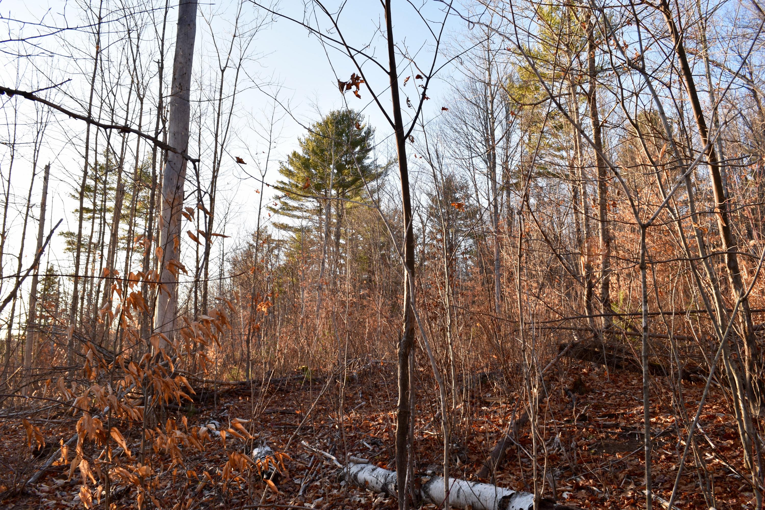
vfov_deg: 47.9
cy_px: 255
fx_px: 574
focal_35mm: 27
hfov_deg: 67.4
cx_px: 382
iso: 110
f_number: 8
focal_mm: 18
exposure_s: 1/60
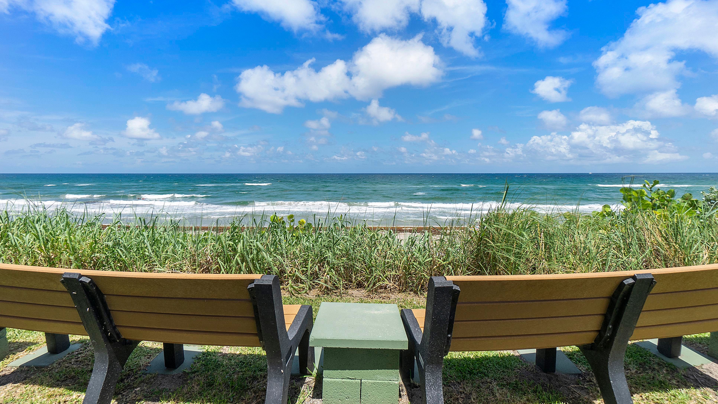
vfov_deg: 66.9
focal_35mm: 16
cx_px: 360
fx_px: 305
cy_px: 178
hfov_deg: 99.4
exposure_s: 1/400
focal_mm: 10
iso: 160
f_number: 10
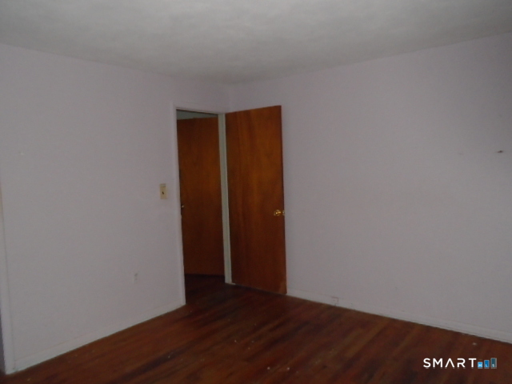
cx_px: 256
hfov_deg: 67.3
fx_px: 385
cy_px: 192
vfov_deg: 53.1
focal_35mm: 26
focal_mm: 4.6
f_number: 3.2
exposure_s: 1/30
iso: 400
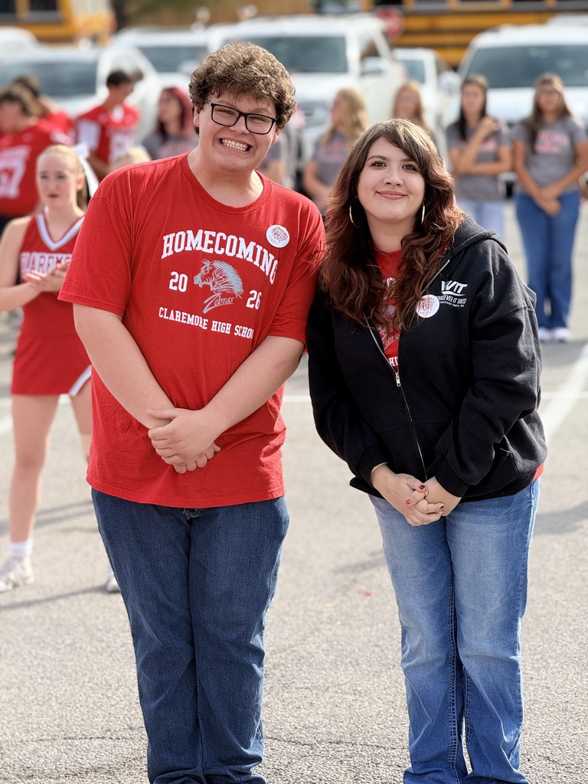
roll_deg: +1.1
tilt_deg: -5.9
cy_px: 392
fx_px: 2718
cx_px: 294
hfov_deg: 12.3
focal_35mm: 120
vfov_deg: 16.4
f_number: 2.8
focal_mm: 15.66
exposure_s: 1/951
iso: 64
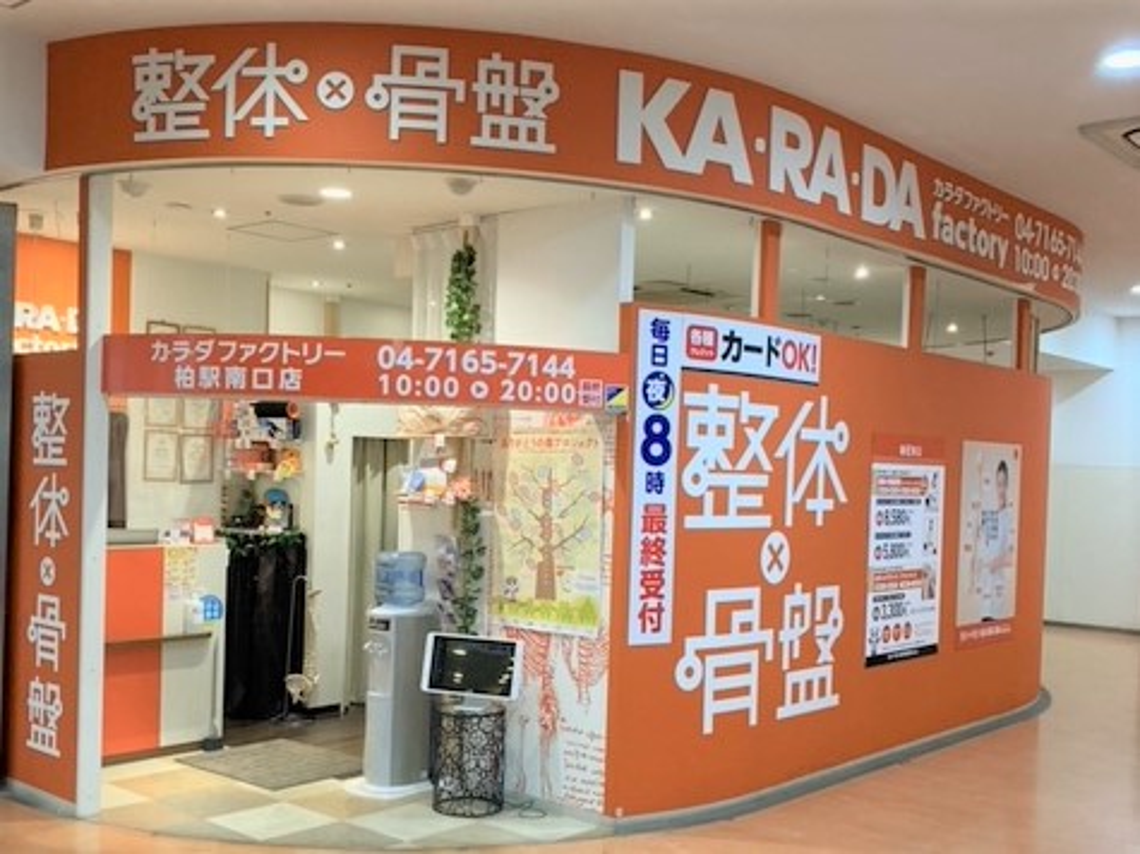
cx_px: 570
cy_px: 427
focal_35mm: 28
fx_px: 922
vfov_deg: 49.7
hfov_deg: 63.5
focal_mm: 3.99
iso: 160
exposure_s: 1/50
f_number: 1.8
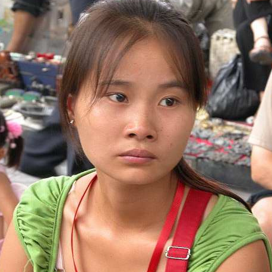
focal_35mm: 168
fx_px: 1494
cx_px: 167
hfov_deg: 10.4
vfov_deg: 10.4
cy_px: 135
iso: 200
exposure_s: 1/15
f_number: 6.1
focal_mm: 34.7
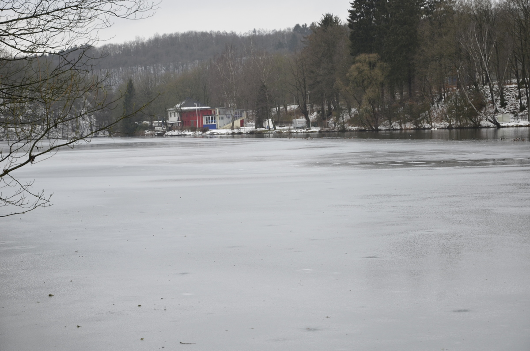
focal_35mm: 87
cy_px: 176
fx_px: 1278
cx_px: 265
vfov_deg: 15.6
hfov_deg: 23.4
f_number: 5
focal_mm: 58
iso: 400
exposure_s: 1/100
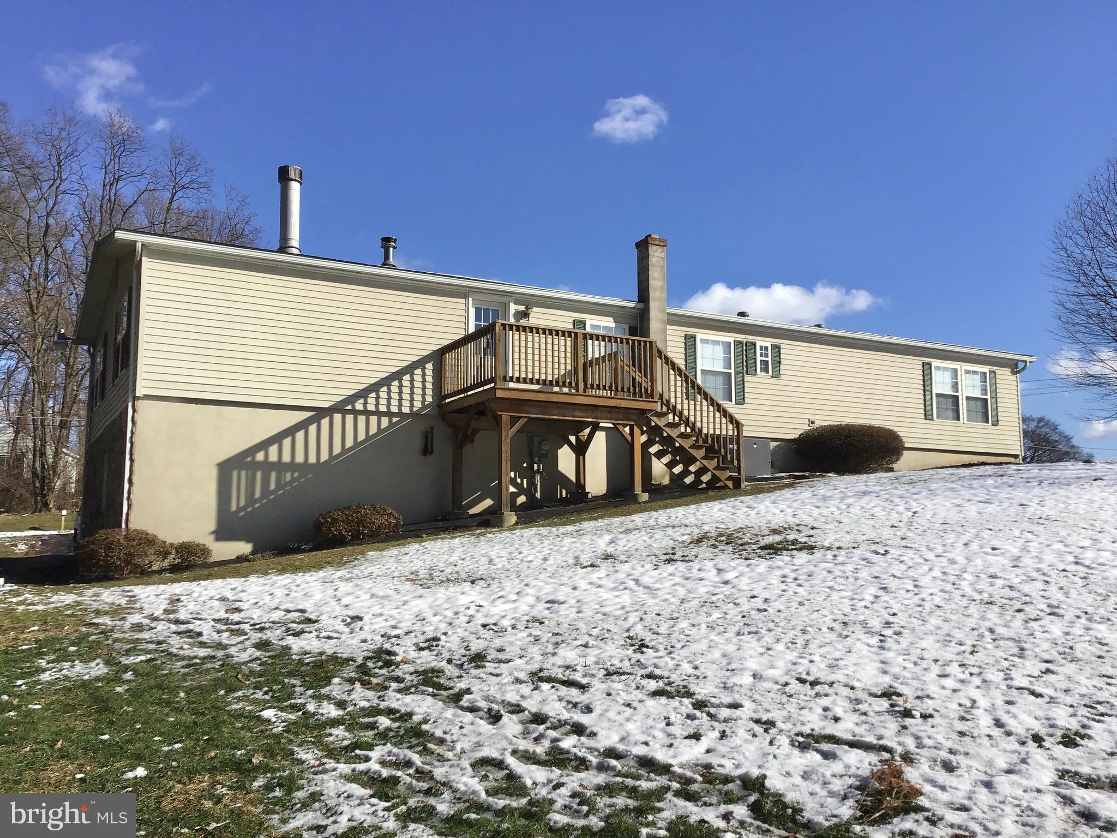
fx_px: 1000
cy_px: 419
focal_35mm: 31
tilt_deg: +5.8
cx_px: 558
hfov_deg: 58.4
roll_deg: +1.5
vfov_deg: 45.4
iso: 25
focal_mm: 3.3
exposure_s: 1/2092
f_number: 2.4
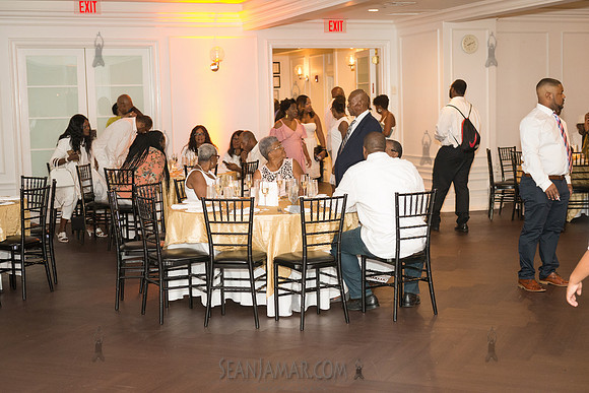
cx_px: 294
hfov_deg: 35.6
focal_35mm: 56
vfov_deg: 24.2
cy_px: 196
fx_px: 916
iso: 4000
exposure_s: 1/60
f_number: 4
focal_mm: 56
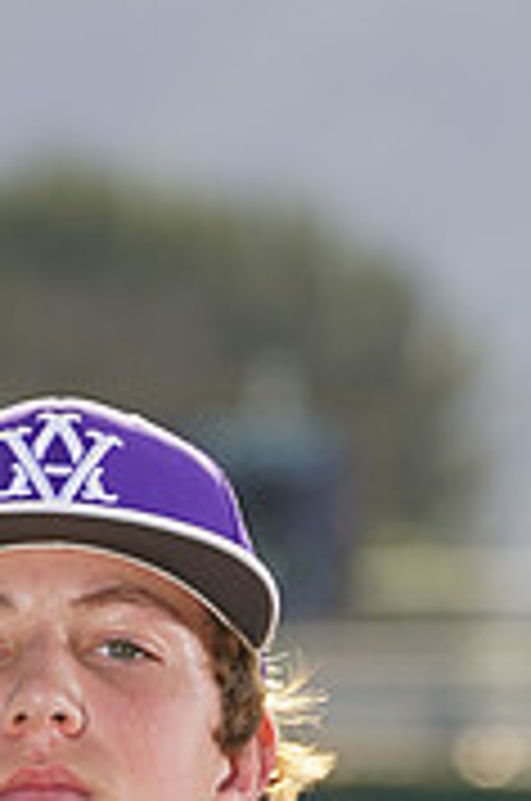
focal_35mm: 748
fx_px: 16613
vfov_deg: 2.8
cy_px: 1251
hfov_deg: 1.8
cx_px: 92
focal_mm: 229
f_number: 8
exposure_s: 1/250
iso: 100
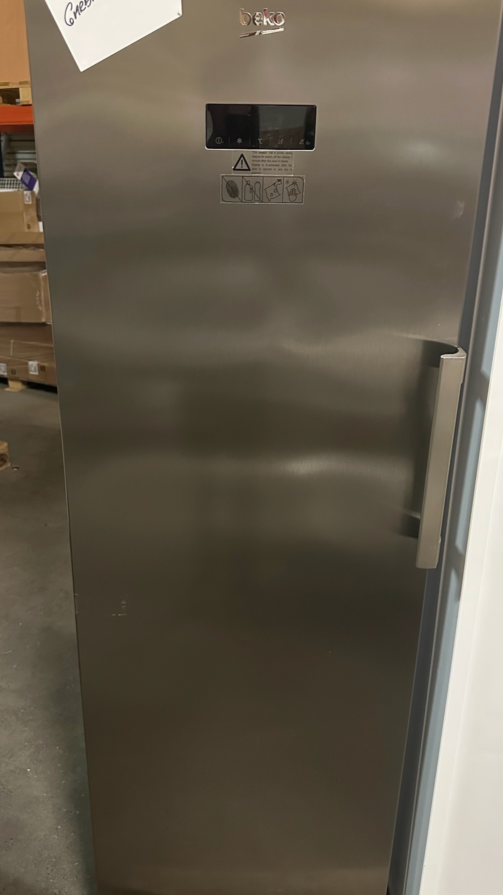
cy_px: 424
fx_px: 711
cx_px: 240
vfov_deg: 64.3
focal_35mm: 30
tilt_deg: -19.0
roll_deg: -0.6
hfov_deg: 38.9
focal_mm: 6.86
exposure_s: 1/33
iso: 1000
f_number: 1.78
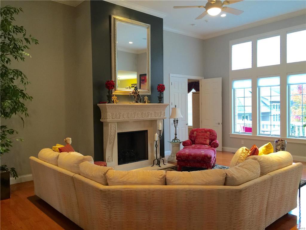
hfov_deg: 61.7
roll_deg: +0.1
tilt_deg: -2.1
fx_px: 256
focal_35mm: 29
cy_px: 115
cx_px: 153
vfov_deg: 48.2
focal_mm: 4.15
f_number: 2.2
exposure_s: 1/15
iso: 40
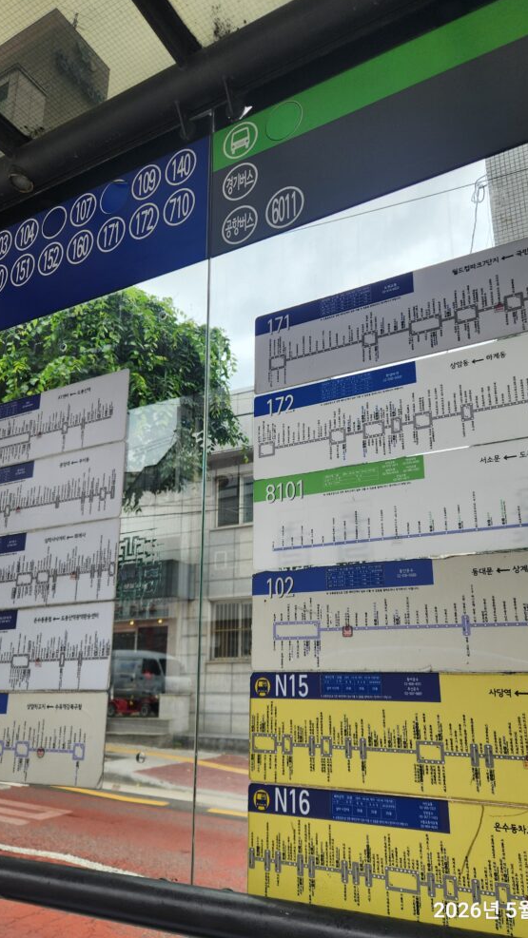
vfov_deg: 71.9
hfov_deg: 44.4
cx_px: 264
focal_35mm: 26
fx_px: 647
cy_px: 482
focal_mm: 5.4
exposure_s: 1/416
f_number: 1.8
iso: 20
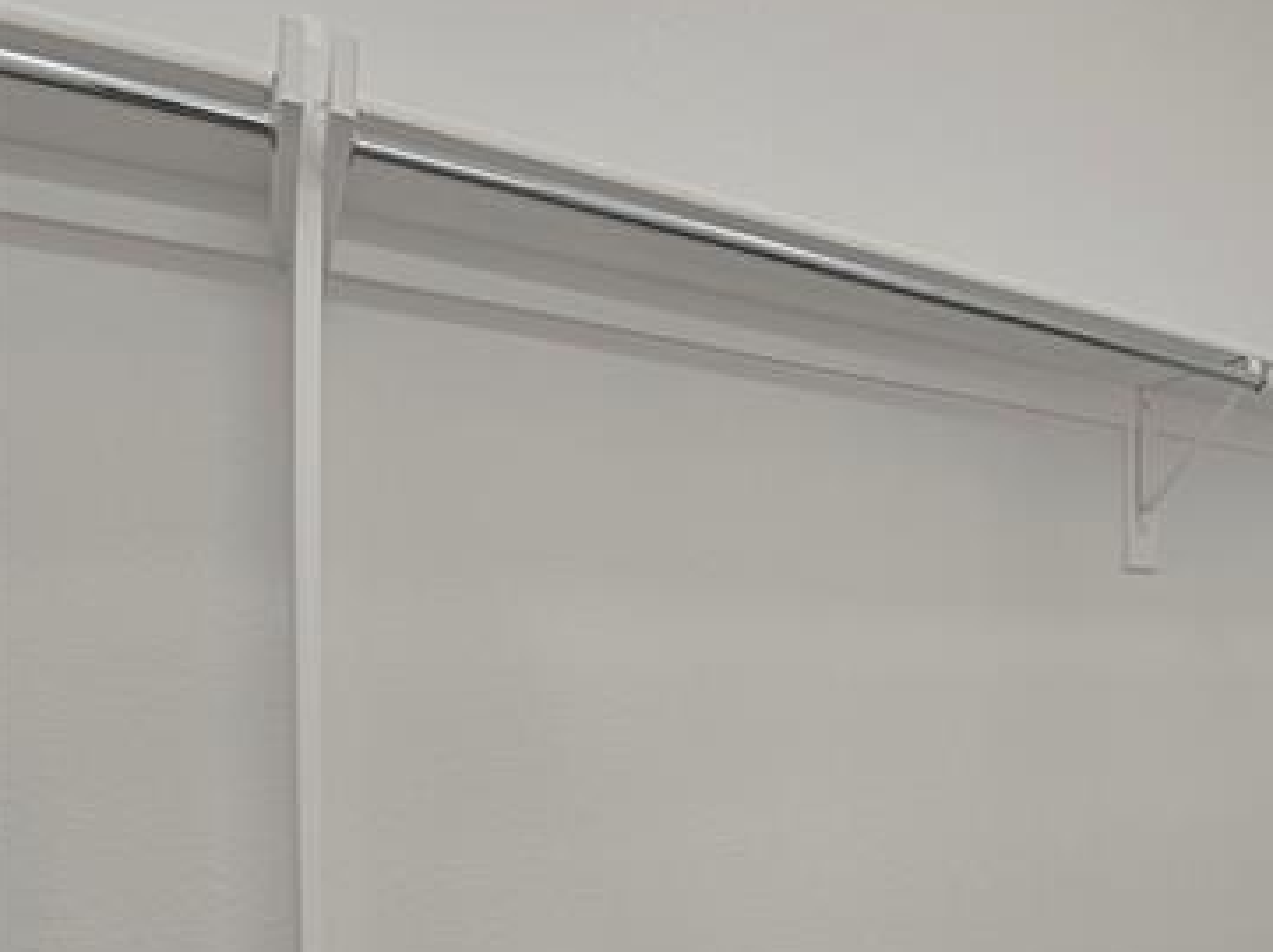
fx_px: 1065
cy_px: 709
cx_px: 1111
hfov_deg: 54.9
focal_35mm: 29
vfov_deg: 46.5
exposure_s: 1.6
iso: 250
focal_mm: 17
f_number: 8
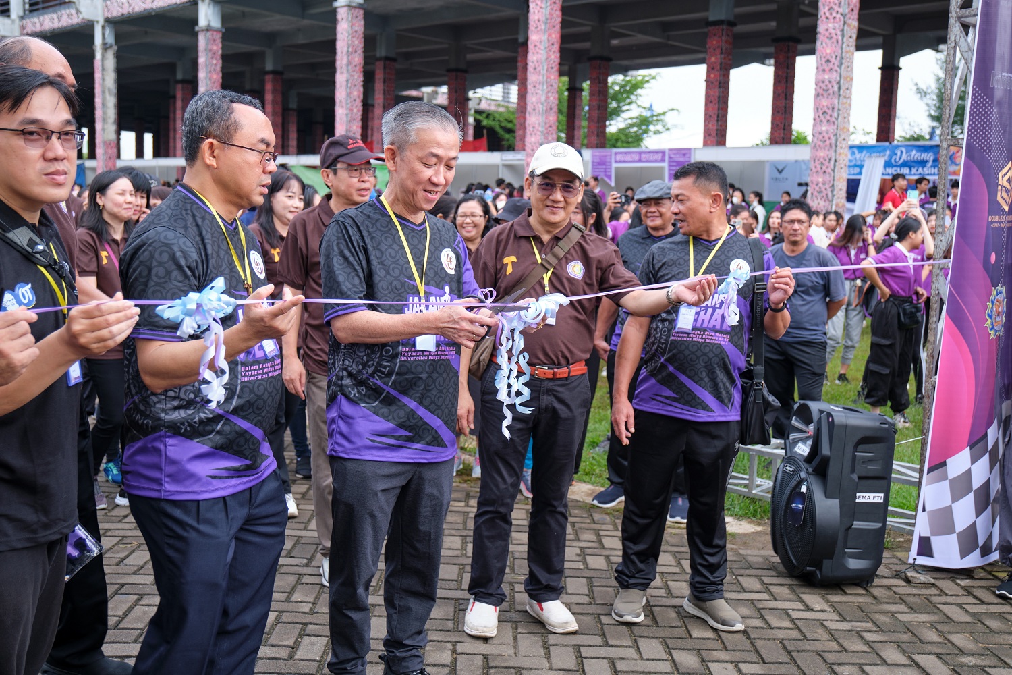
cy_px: 338
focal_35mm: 37
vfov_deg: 35.9
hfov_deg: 51.9
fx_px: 1040
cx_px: 506
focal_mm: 24.9
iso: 160
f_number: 3.2
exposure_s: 1/125
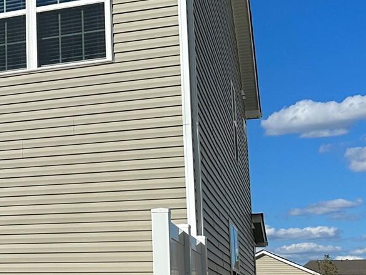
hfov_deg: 19.6
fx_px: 888
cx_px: -213
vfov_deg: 17.5
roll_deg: -1.2
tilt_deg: +6.9
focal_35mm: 84
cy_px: 190
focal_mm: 6.86
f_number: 1.78
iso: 80
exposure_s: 1/9709
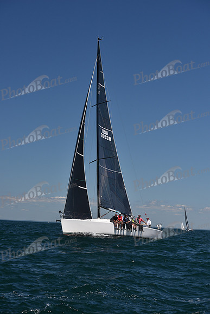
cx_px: 105
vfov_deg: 24.8
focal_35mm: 82
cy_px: 157
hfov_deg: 16.7
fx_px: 717
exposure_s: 1/800
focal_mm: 82
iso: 250
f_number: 7.1
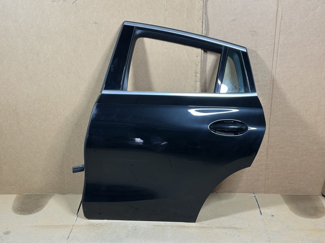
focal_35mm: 48
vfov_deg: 30.2
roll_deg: -0.7
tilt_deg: -18.8
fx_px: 450
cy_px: 122
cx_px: 162
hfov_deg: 39.7
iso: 250
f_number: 1.78
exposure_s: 1/50
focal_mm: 6.86
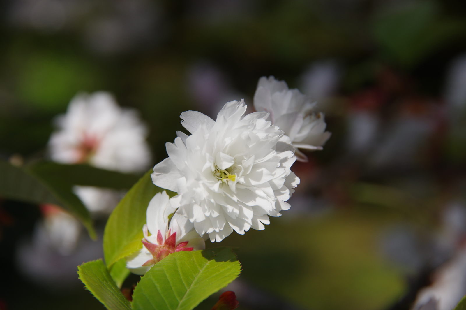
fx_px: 2225
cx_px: 233
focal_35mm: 172
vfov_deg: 8.0
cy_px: 155
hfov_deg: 12.0
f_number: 9
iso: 200
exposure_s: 1/400
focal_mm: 115
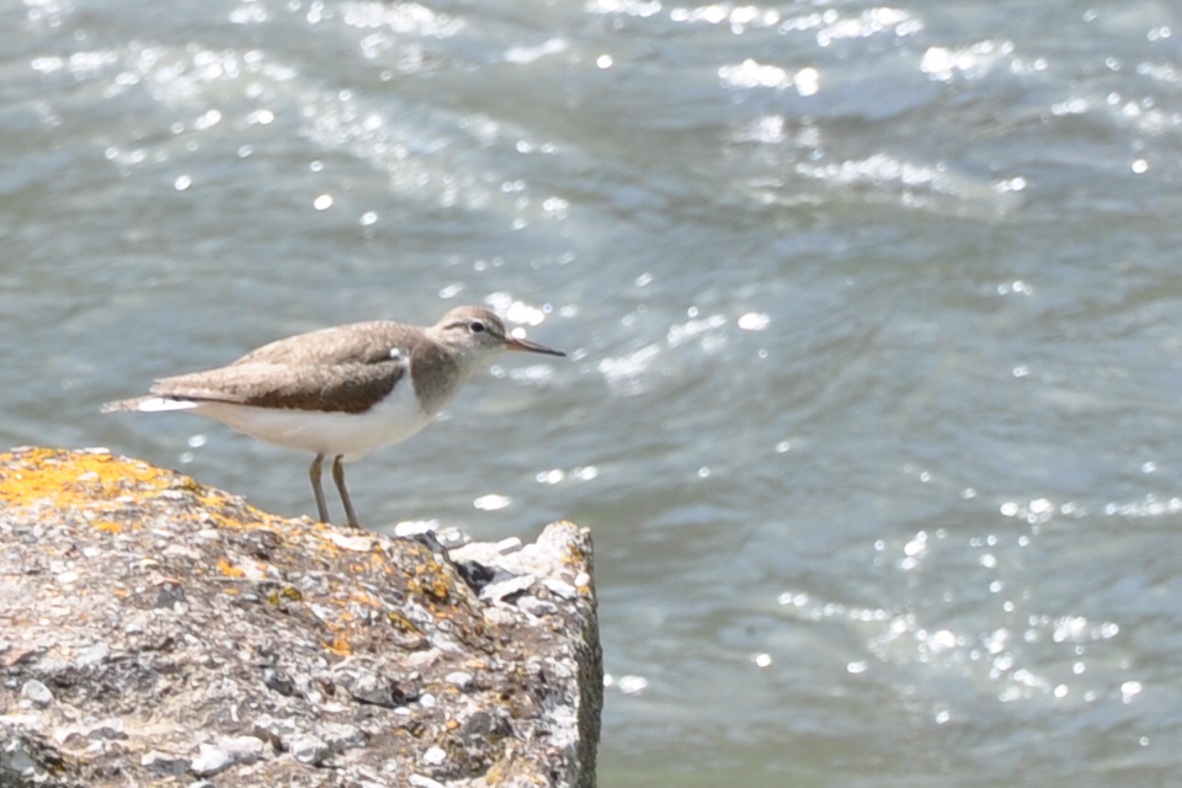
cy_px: 394
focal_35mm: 158
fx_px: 5171
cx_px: 591
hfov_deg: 13.0
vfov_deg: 8.7
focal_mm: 105
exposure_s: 1/200
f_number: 10
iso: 200
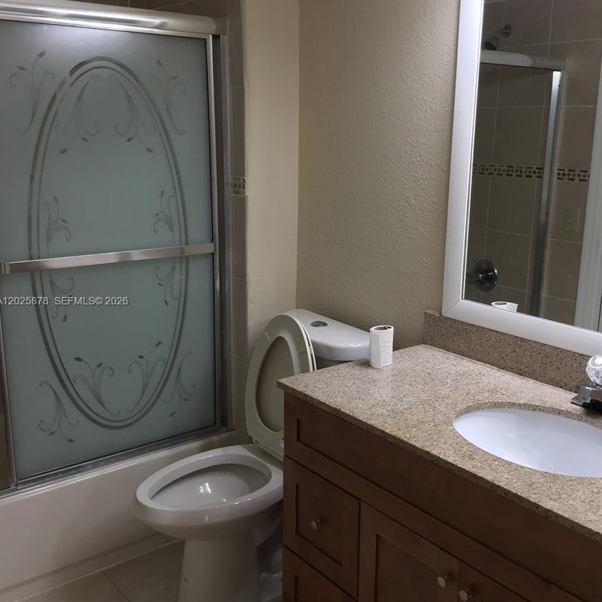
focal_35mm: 37
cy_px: 302
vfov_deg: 44.9
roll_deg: -0.6
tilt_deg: -14.1
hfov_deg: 44.9
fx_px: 728
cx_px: 320
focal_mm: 4.15
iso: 50
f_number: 2.2
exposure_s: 1/120
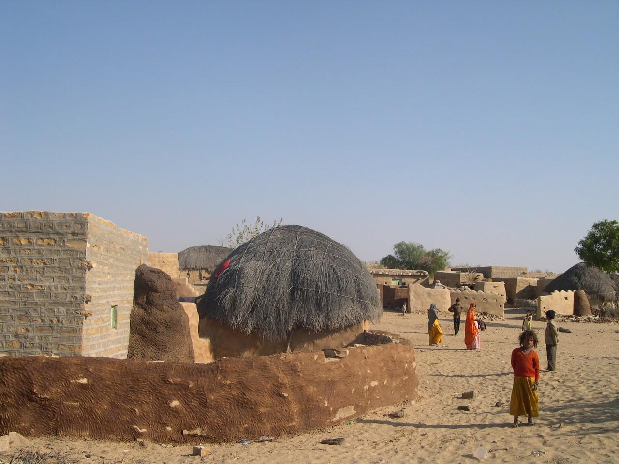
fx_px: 680
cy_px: 232
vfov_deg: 37.7
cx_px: 310
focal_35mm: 38
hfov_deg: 49.0
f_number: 7.6
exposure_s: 1/230
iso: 100
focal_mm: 8
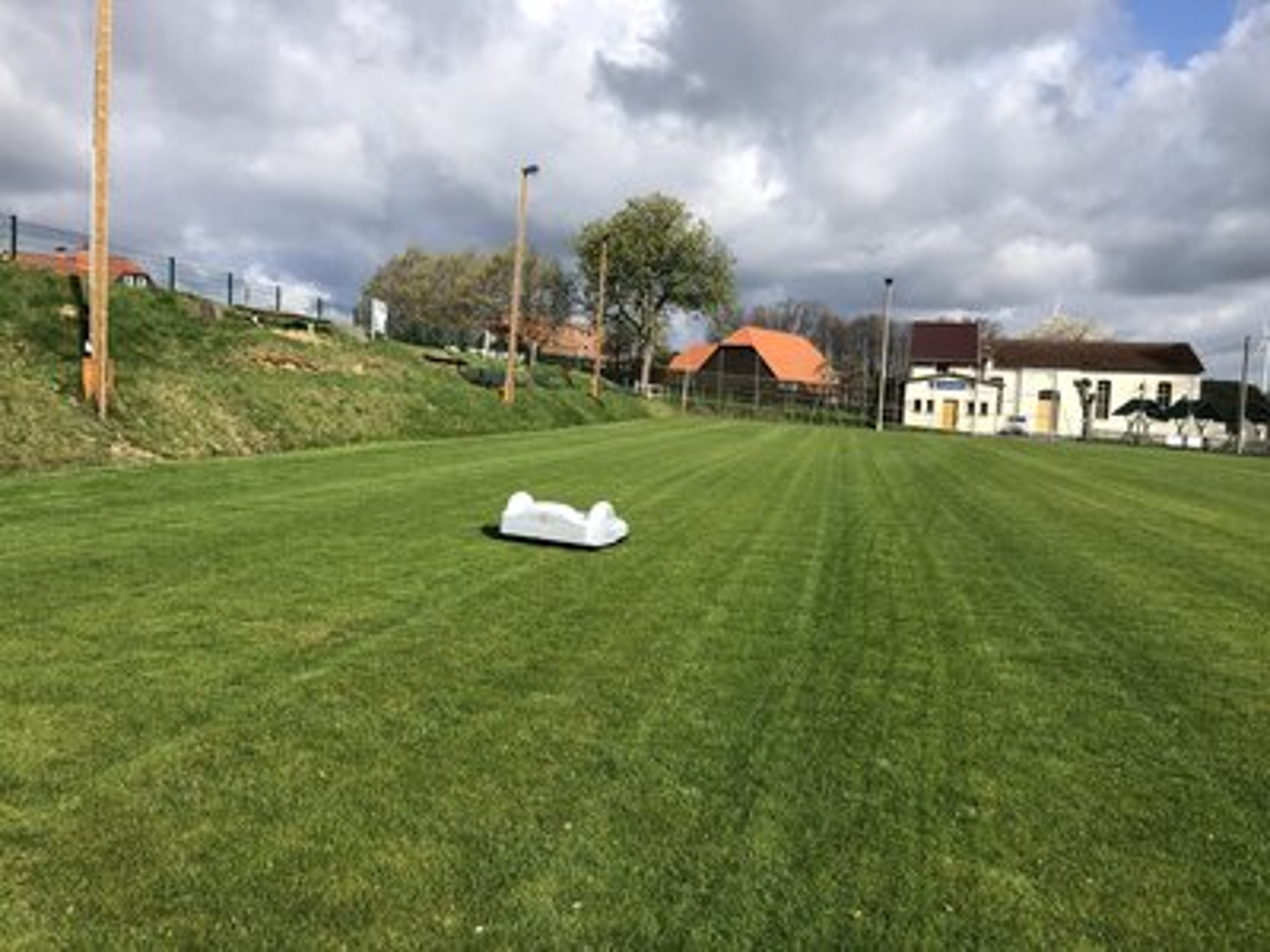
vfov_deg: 49.7
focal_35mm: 28
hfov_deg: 63.4
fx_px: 1027
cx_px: 635
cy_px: 476
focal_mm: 3.99
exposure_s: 1/2088
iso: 20
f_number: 1.8
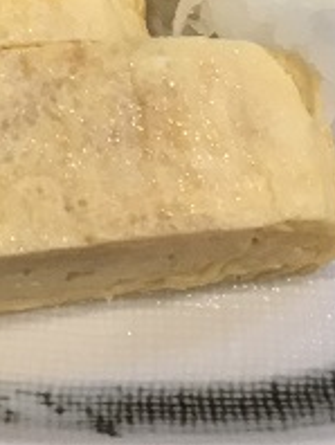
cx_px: -80
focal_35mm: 114
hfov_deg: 12.7
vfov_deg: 15.9
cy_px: -215
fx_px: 1468
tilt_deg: -56.4
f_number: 1.8
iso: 40
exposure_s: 1/24
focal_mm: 3.99
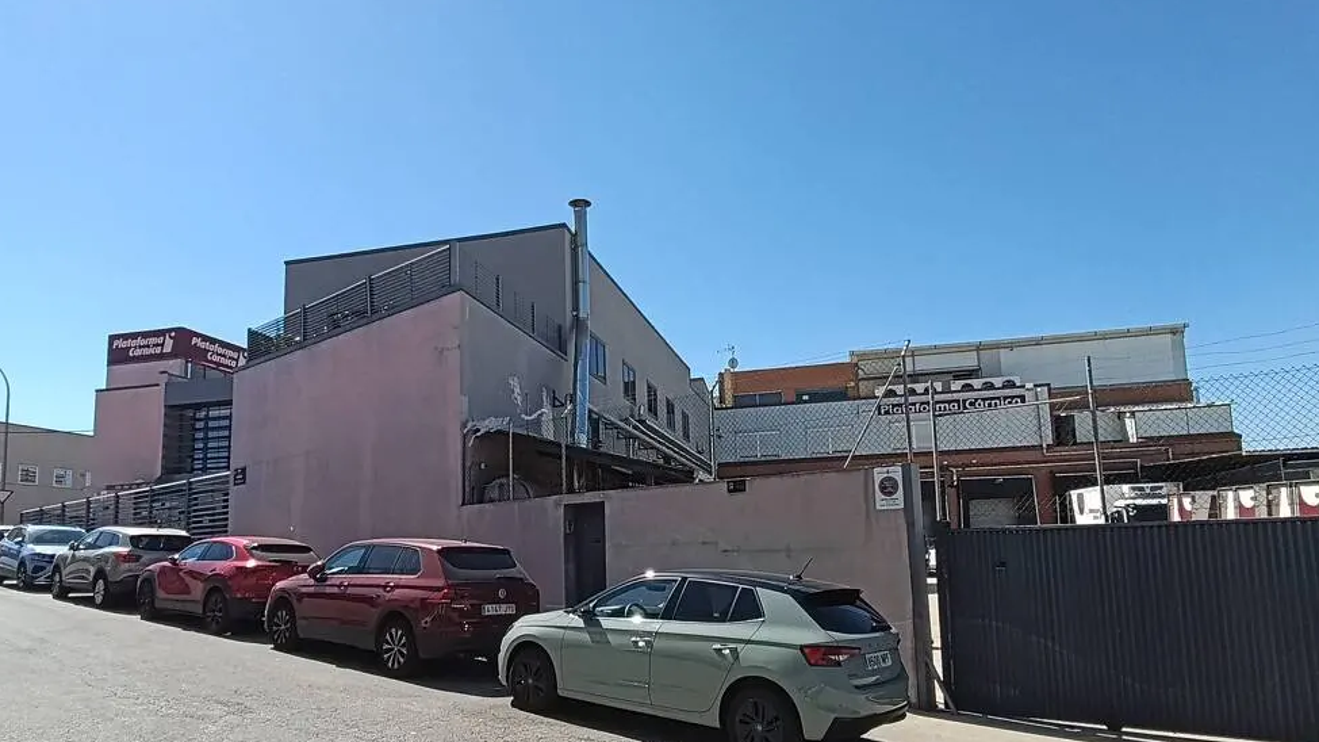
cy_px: 458
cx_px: 649
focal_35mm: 19
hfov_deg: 89.6
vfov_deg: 57.7
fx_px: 664
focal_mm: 1.65
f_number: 2.2
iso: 50
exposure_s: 1/1326
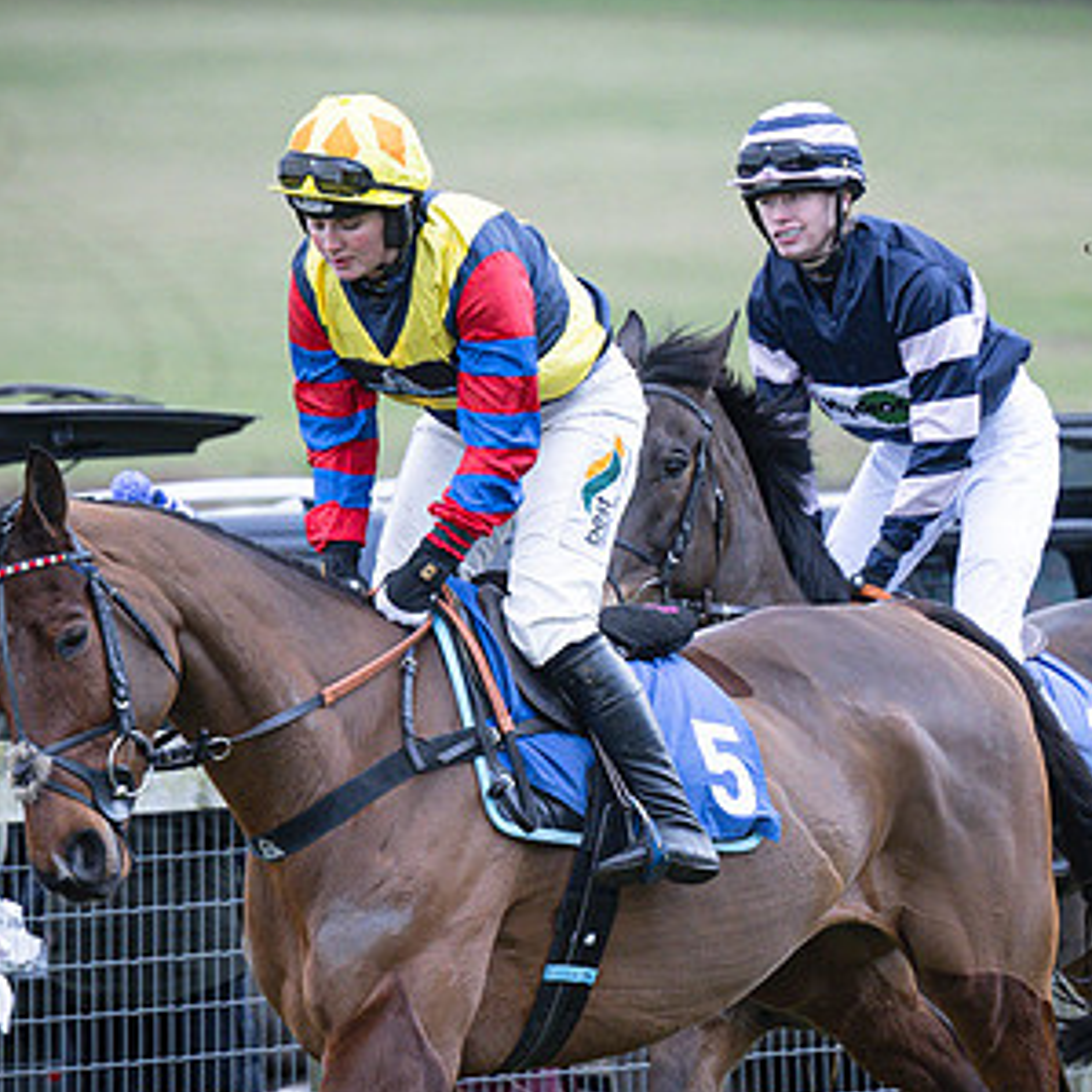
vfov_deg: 3.8
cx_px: 539
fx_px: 16275
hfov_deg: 3.8
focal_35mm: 456
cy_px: 563
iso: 800
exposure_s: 1/1000
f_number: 2.8
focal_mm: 135
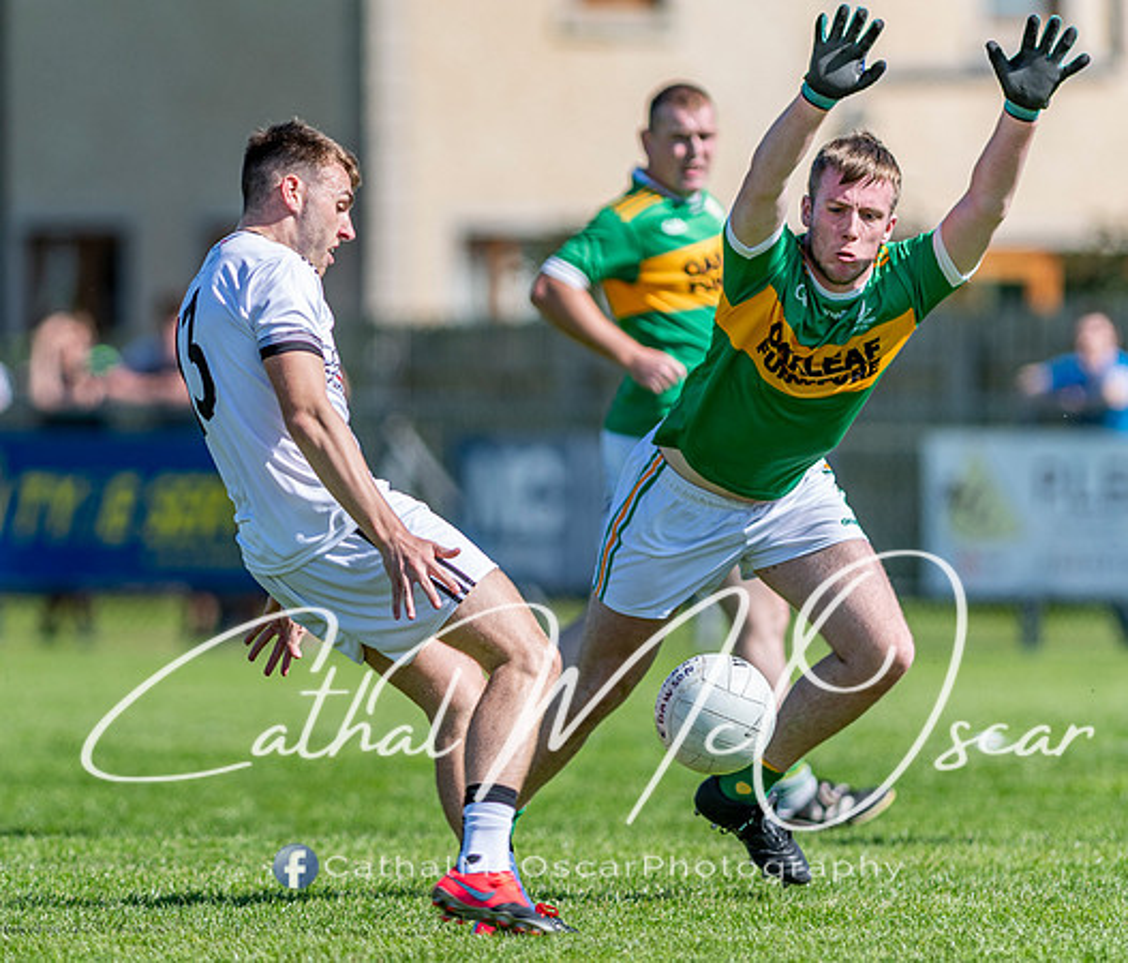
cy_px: 540
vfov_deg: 2.7
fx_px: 20526
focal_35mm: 599
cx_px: 319
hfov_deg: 3.1
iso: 100
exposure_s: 1/2000
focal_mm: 300
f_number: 2.8
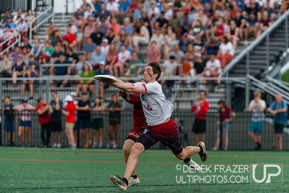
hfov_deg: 7.6
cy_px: 103
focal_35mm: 273
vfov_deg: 5.0
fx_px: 2190
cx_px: 157
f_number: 4
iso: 1400
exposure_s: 1/1600
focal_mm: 250
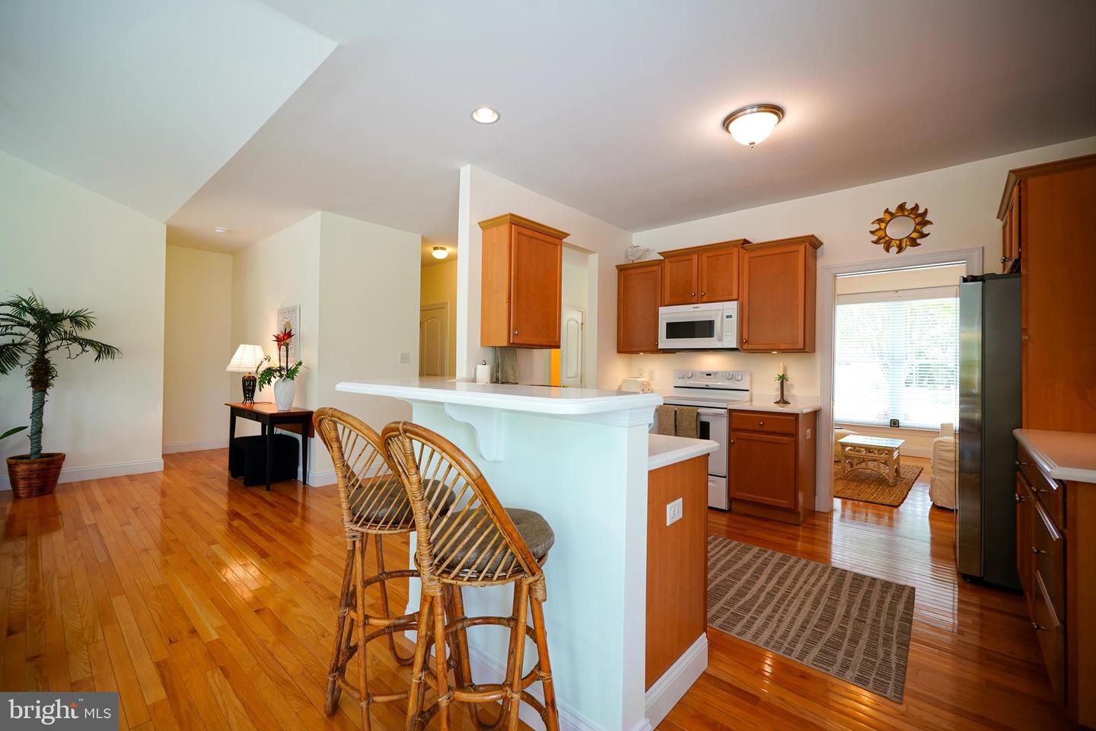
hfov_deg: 100.4
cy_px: 366
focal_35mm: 15
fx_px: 457
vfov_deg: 77.3
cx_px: 548
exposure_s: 1/40
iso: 100
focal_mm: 10
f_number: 3.2
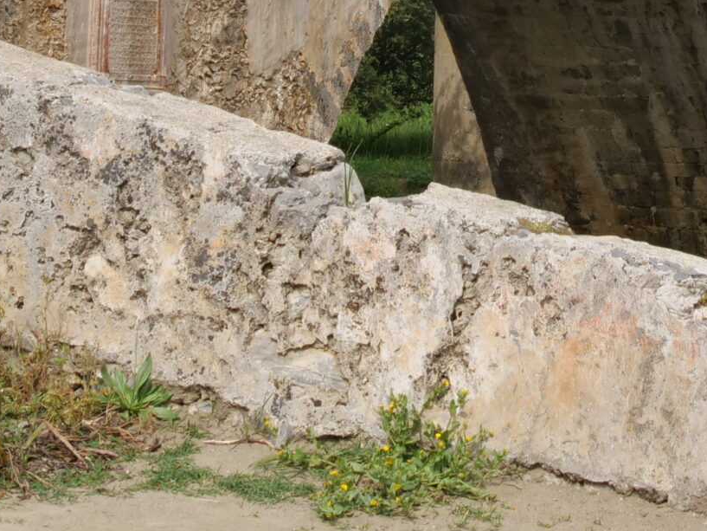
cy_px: -238
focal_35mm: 163
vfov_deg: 8.9
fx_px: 3330
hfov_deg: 12.0
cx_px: 684
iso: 200
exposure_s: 1/200
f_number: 11
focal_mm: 26
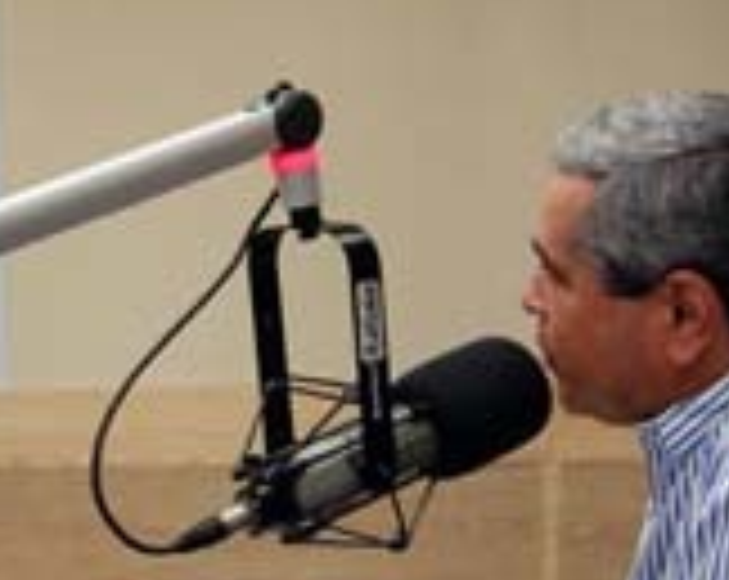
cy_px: 405
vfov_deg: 17.5
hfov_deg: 21.2
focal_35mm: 87
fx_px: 1874
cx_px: -9
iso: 1600
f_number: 5
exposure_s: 1/100
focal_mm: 20
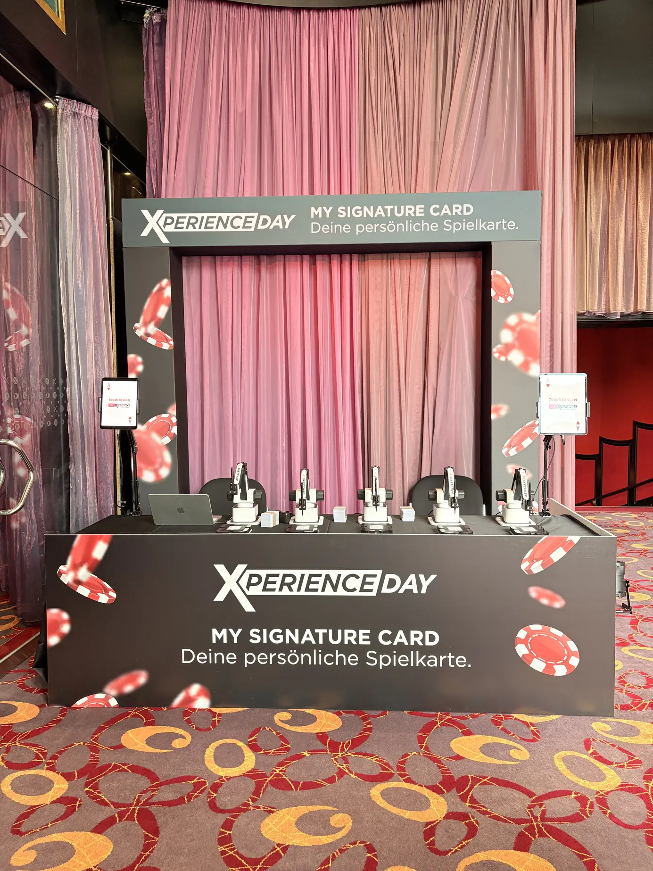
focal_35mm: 26
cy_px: 436
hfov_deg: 53.1
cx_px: 326
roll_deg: +0.3
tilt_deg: -2.5
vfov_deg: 67.3
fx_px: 654
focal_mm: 5.96
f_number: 1.6
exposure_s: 1/50
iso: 160
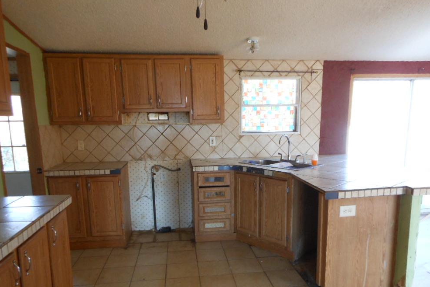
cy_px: 165
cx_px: 215
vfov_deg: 47.8
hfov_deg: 67.4
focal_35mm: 27
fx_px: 322
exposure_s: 1/30
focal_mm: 4.5
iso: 200
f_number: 3.2
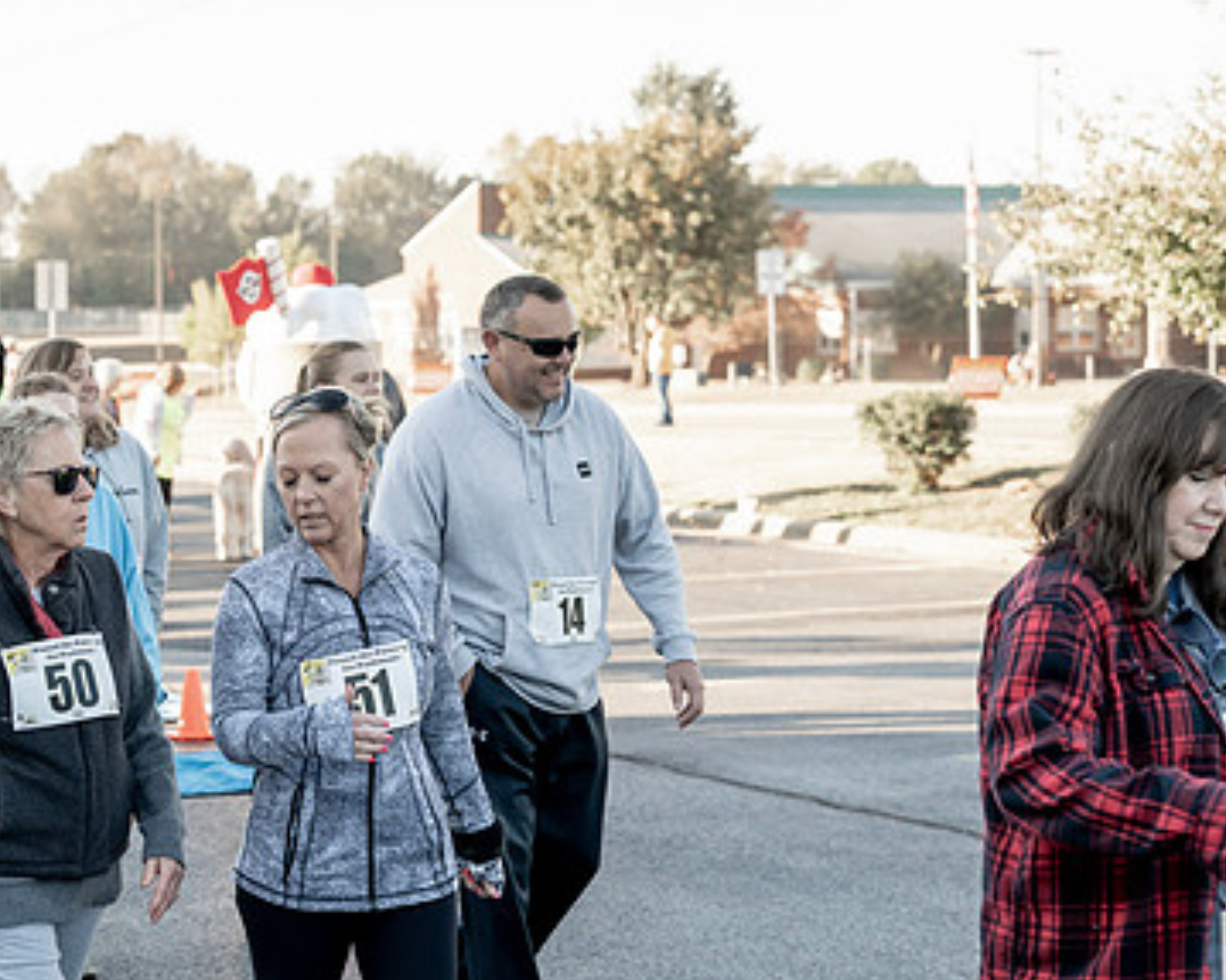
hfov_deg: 22.2
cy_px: 510
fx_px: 3083
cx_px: 270
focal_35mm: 85
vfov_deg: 18.1
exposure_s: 1/500
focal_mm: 56
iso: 320
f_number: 3.5
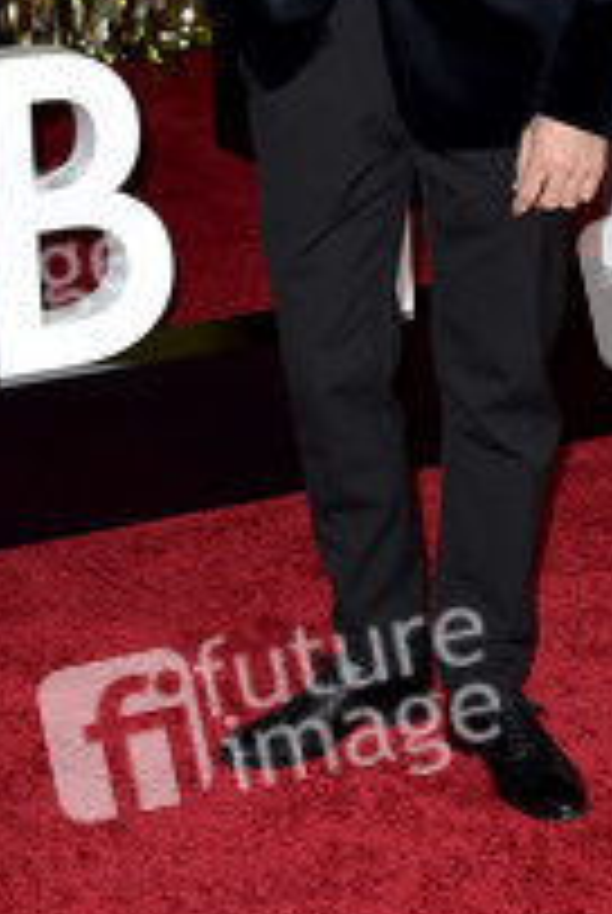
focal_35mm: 118
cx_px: 403
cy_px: 41
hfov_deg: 11.6
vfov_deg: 17.0
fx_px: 2999
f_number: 6.3
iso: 640
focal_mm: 60
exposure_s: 1/250
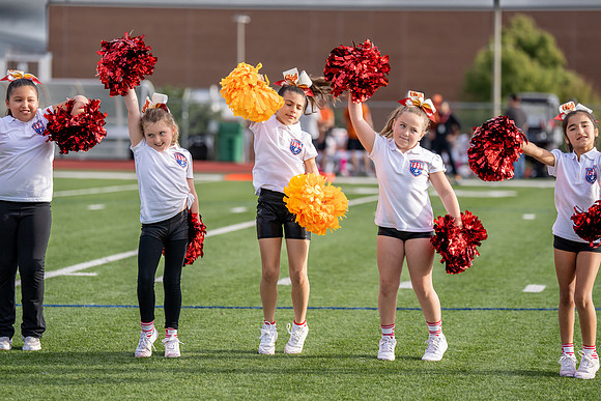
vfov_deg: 9.3
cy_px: 190
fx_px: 2453
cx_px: 299
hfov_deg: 14.0
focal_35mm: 147
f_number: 2.8
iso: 250
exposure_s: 1/2500
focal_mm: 136
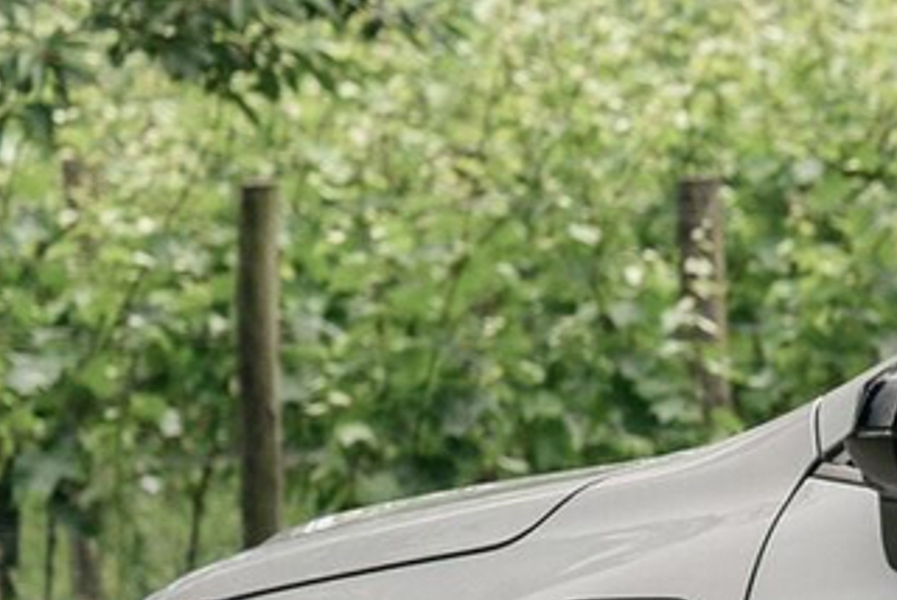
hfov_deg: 4.6
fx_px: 10898
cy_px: 432
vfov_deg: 3.2
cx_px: 2001
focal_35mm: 437
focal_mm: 70
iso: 250
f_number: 4
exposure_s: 1/200
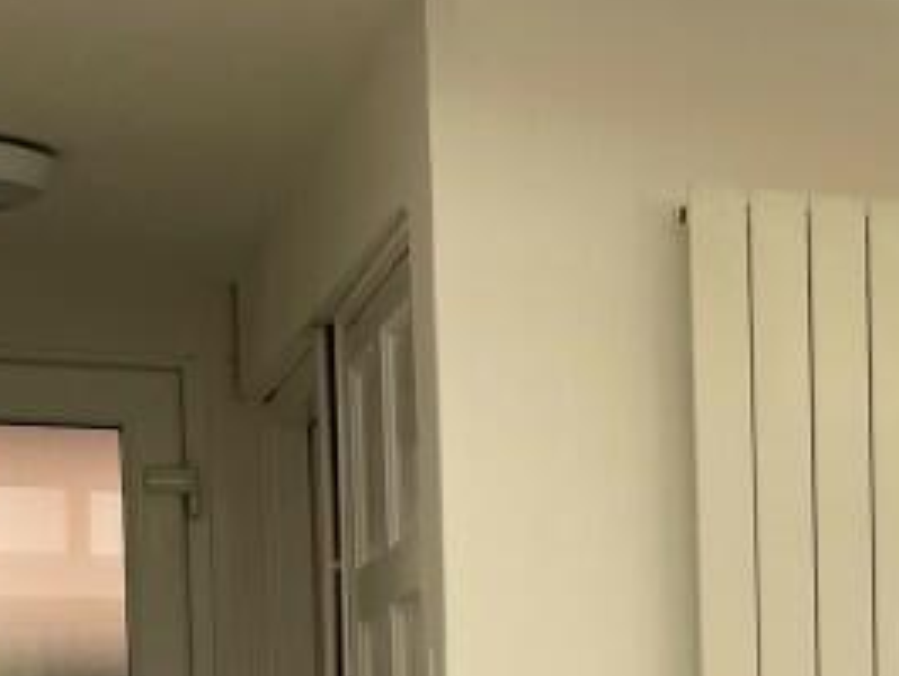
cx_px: 983
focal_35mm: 100
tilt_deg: -5.0
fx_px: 2599
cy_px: 1000
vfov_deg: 13.9
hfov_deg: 18.9
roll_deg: +0.3
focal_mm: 5.7
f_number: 1.5
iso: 50
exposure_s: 1/2252
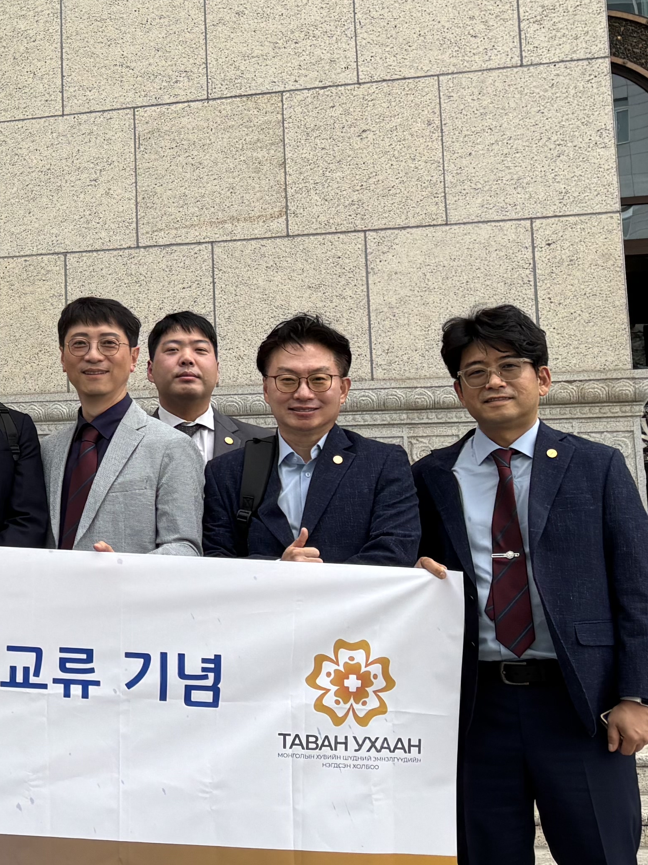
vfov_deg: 26.9
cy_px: 309
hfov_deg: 18.4
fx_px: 1797
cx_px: -282
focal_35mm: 72
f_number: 1.6
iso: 40
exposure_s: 1/121
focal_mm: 5.96
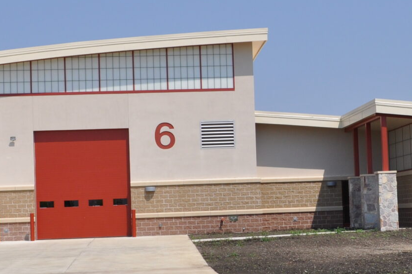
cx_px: 298
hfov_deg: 20.1
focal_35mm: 101
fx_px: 1154
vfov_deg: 13.5
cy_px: 146
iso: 200
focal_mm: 22
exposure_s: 1/500
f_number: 11
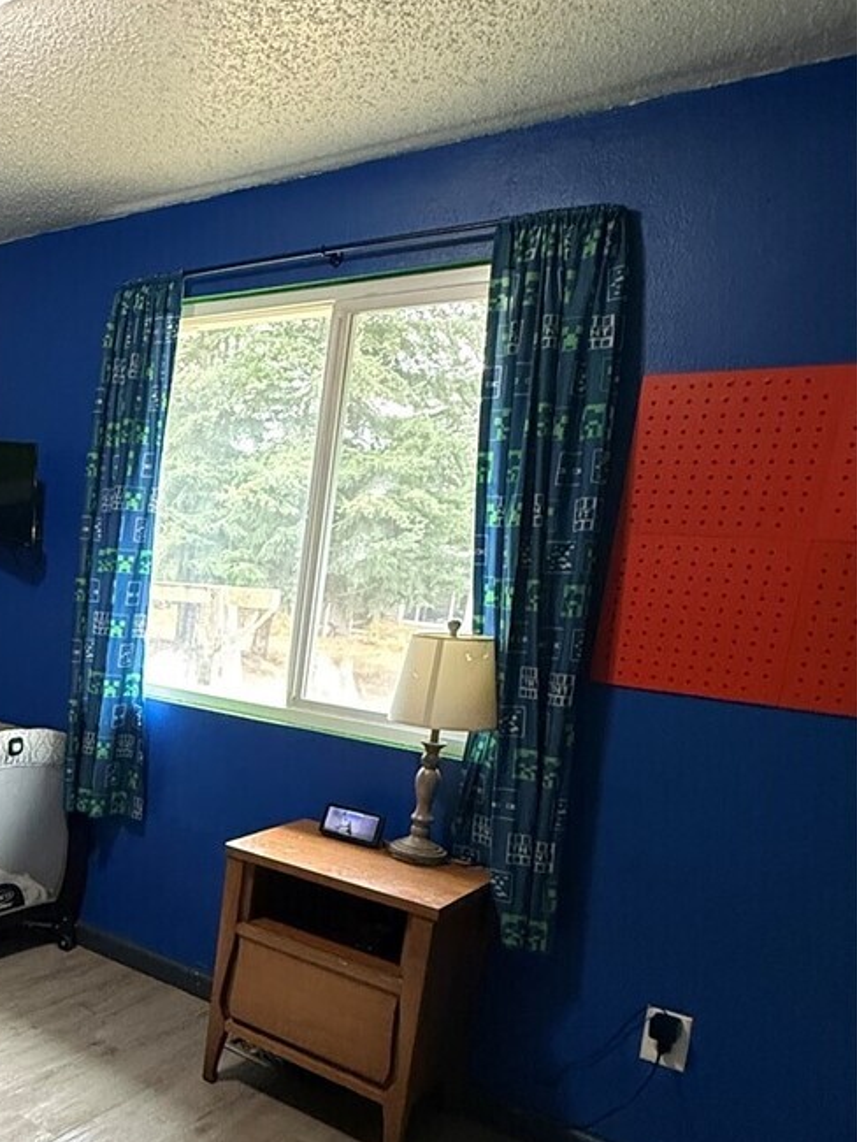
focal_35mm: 31
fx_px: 1023
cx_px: -90
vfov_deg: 57.6
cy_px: 713
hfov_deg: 37.8
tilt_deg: -9.8
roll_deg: -3.6
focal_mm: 2.22
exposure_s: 1/60
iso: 640
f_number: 2.2
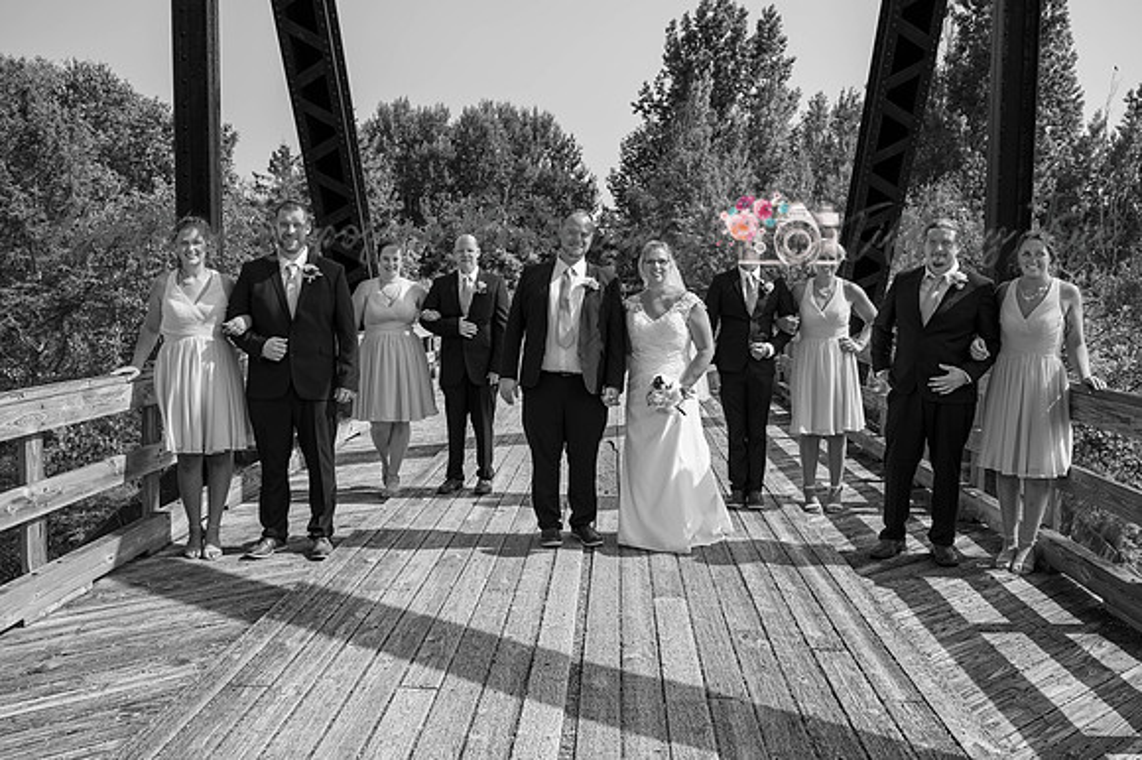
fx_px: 1094
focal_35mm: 34
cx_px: 571
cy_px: 380
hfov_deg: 55.1
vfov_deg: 38.3
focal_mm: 34.5
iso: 100
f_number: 6.3
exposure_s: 1/320
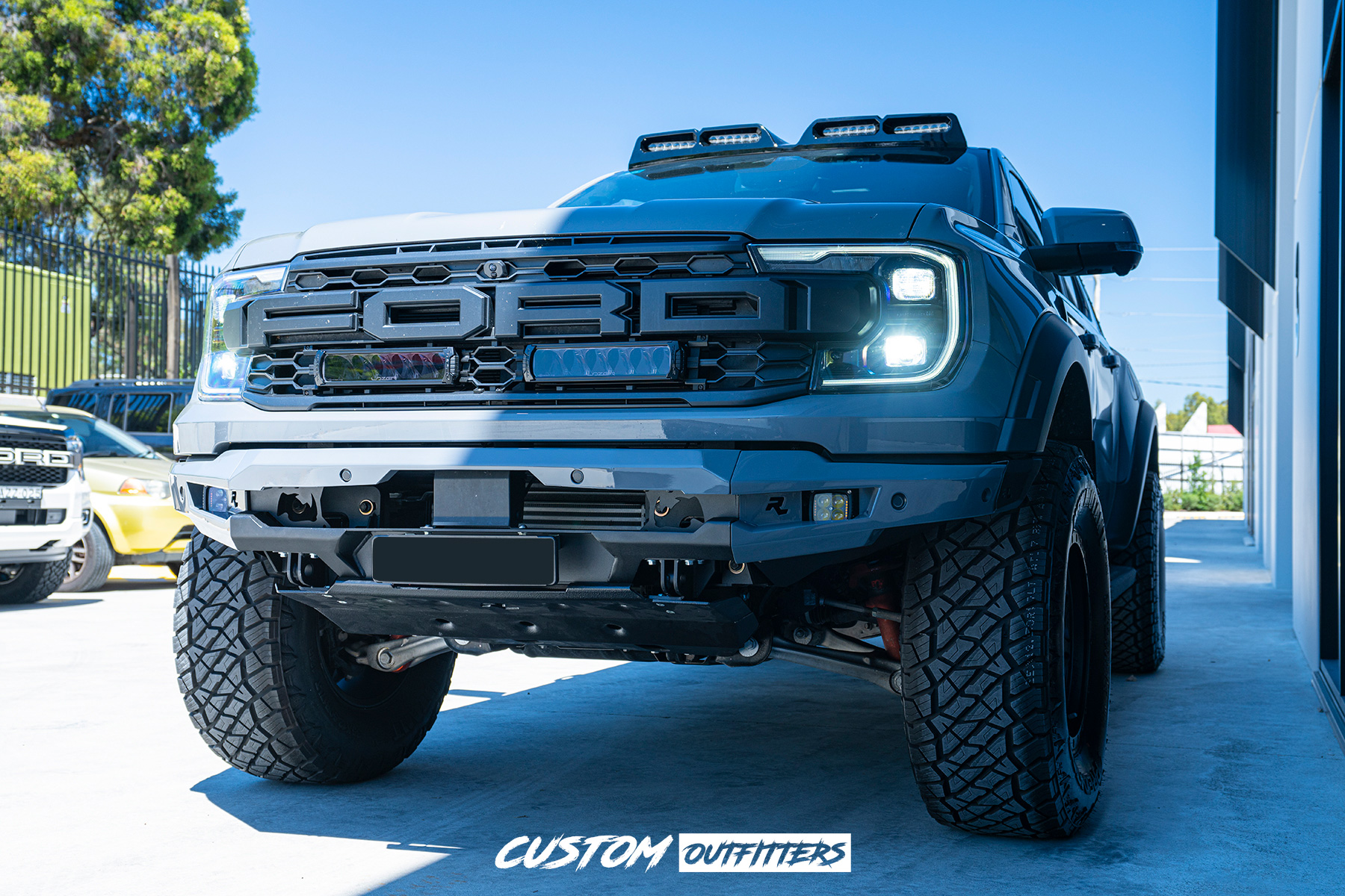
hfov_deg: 57.2
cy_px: 448
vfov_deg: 40.0
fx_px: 1233
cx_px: 672
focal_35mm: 33
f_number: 5
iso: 100
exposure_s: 1/100
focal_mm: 33
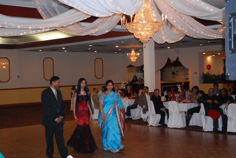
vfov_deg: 22.7
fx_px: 394
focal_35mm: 60
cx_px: 118
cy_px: 79
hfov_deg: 33.4
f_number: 5.3
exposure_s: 1/60
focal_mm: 40
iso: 1250
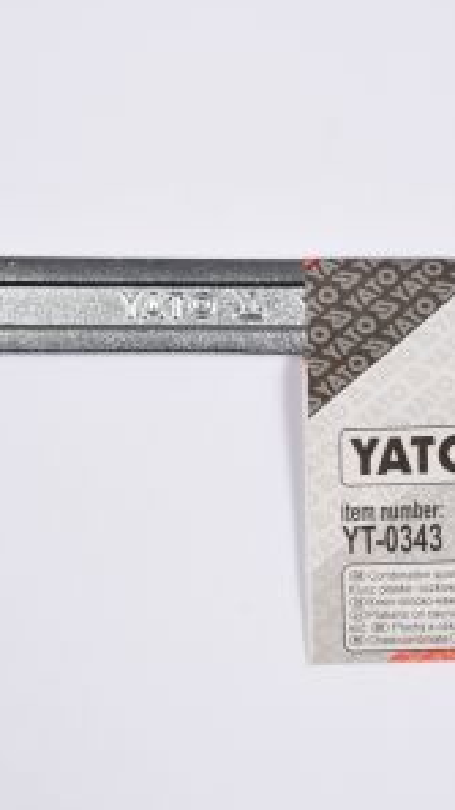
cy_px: 464
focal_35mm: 145
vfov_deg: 14.8
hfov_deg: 8.4
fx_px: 3111
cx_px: 260
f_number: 14
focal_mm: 50
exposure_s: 1/125
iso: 250
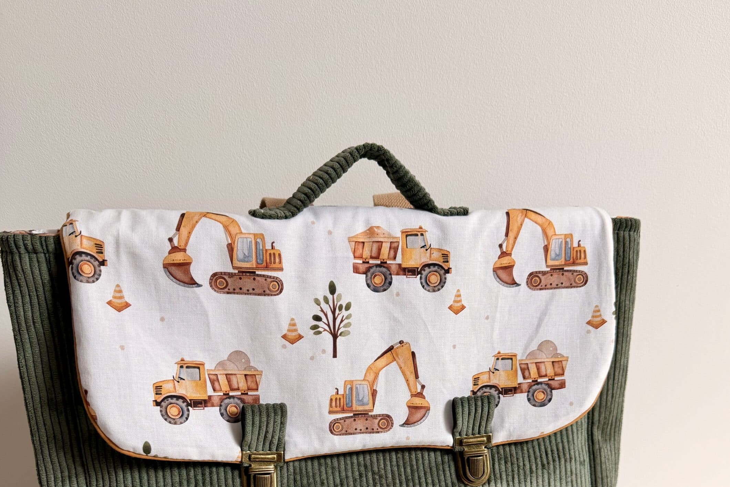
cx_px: 372
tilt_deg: -20.8
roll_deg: -1.9
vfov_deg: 36.3
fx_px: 689
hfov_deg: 55.8
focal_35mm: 34
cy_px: 447
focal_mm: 6.76
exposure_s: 1/90
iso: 200
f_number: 1.78
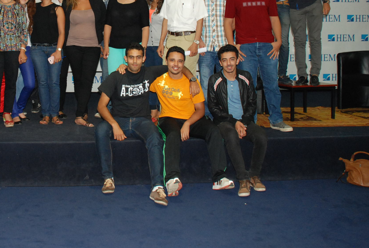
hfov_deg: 37.0
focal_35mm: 52
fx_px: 534
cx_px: 85
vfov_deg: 25.6
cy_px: 48
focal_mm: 20
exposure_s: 1/60
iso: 640
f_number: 3.8
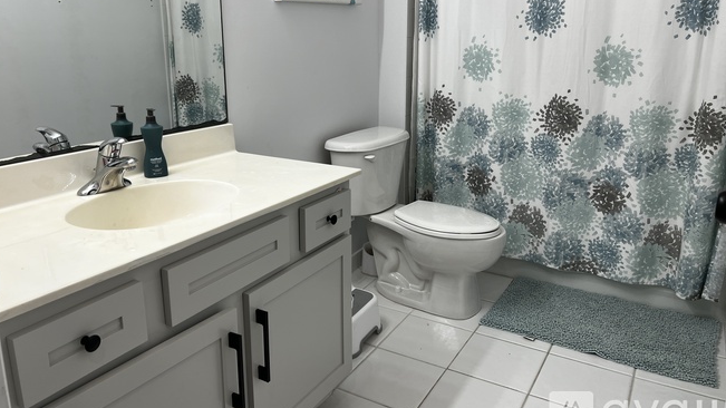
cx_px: 357
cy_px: 157
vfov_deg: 39.9
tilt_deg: -13.9
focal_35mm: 29
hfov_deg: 66.1
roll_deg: -0.3
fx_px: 558
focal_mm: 5.7
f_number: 1.5
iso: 32
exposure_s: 1/120
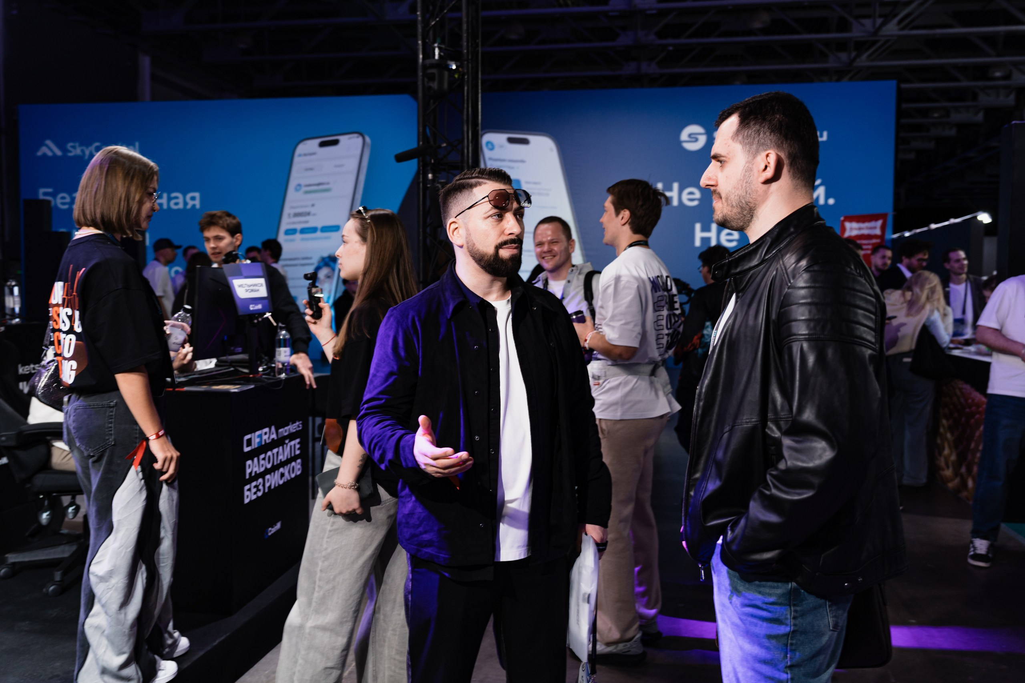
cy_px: 342
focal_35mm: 31
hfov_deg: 60.1
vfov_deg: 42.2
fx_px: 886
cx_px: 512
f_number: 3.5
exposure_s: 1/160
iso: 250
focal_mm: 30
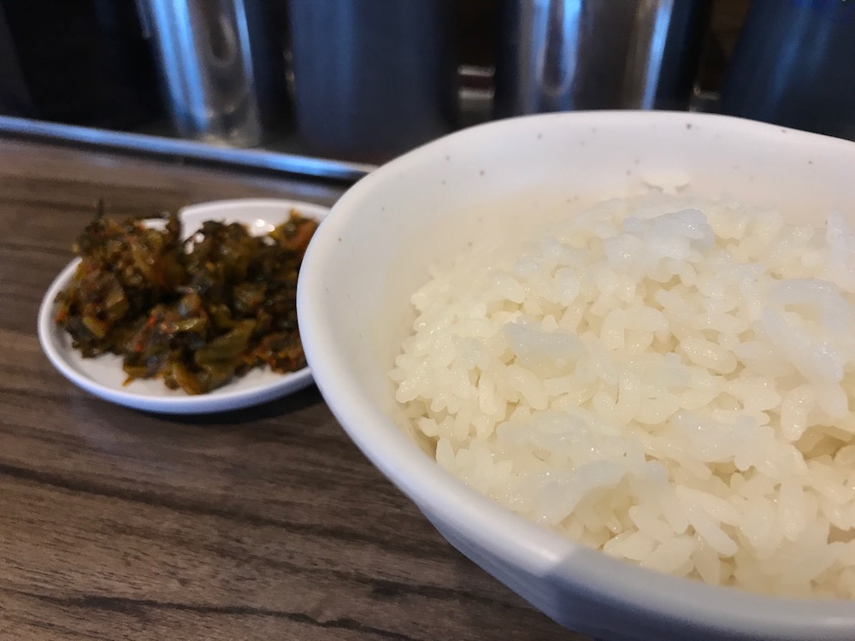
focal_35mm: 28
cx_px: 428
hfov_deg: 63.4
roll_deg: +1.8
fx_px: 692
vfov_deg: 49.7
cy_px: 320
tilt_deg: -36.5
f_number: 1.8
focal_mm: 3.99
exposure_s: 1/30
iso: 32
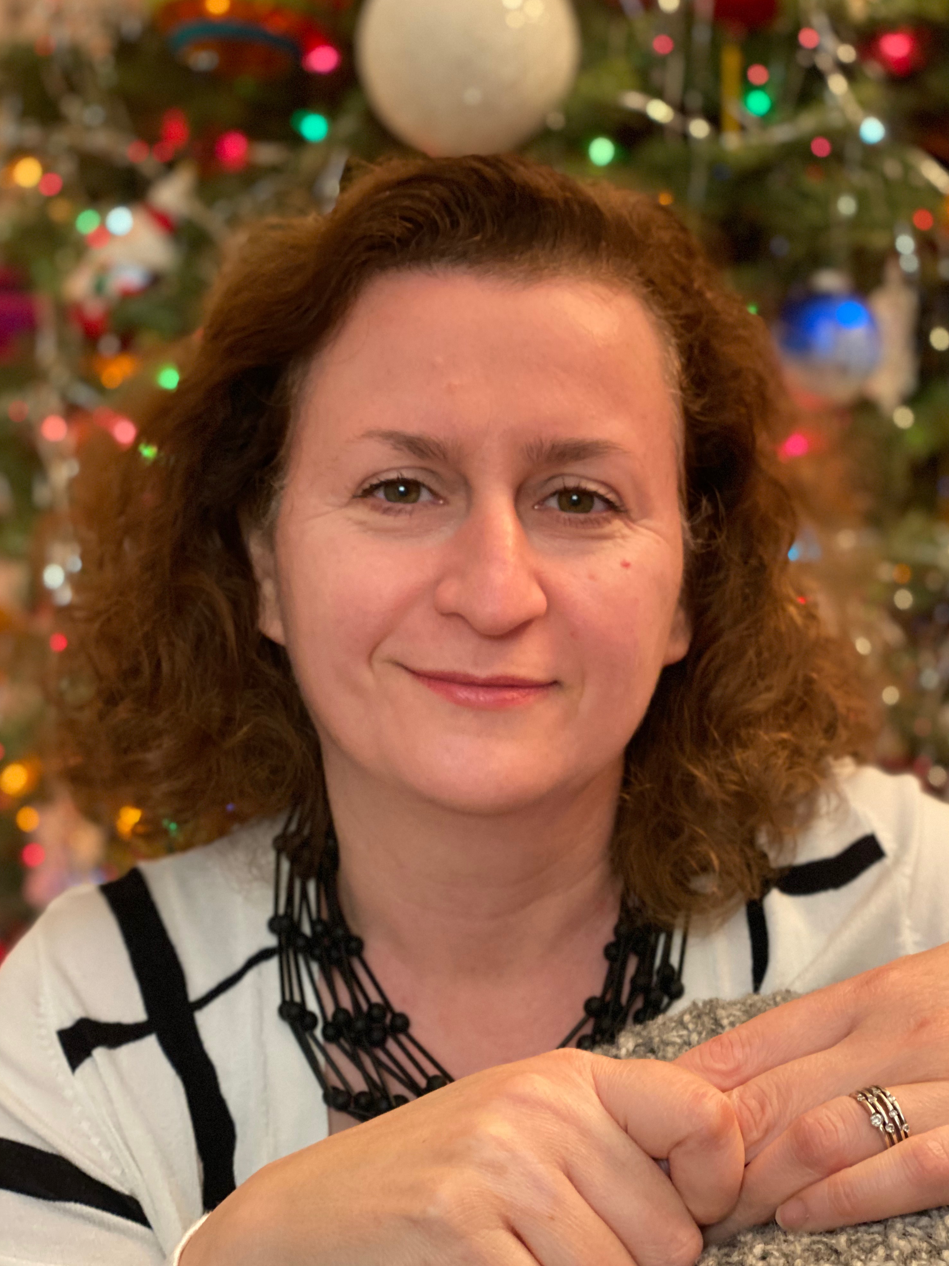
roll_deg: -0.9
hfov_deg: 27.5
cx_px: 479
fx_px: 1937
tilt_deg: -8.8
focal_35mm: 53
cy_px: 637
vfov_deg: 36.2
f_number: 2
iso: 320
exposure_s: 1/30
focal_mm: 6
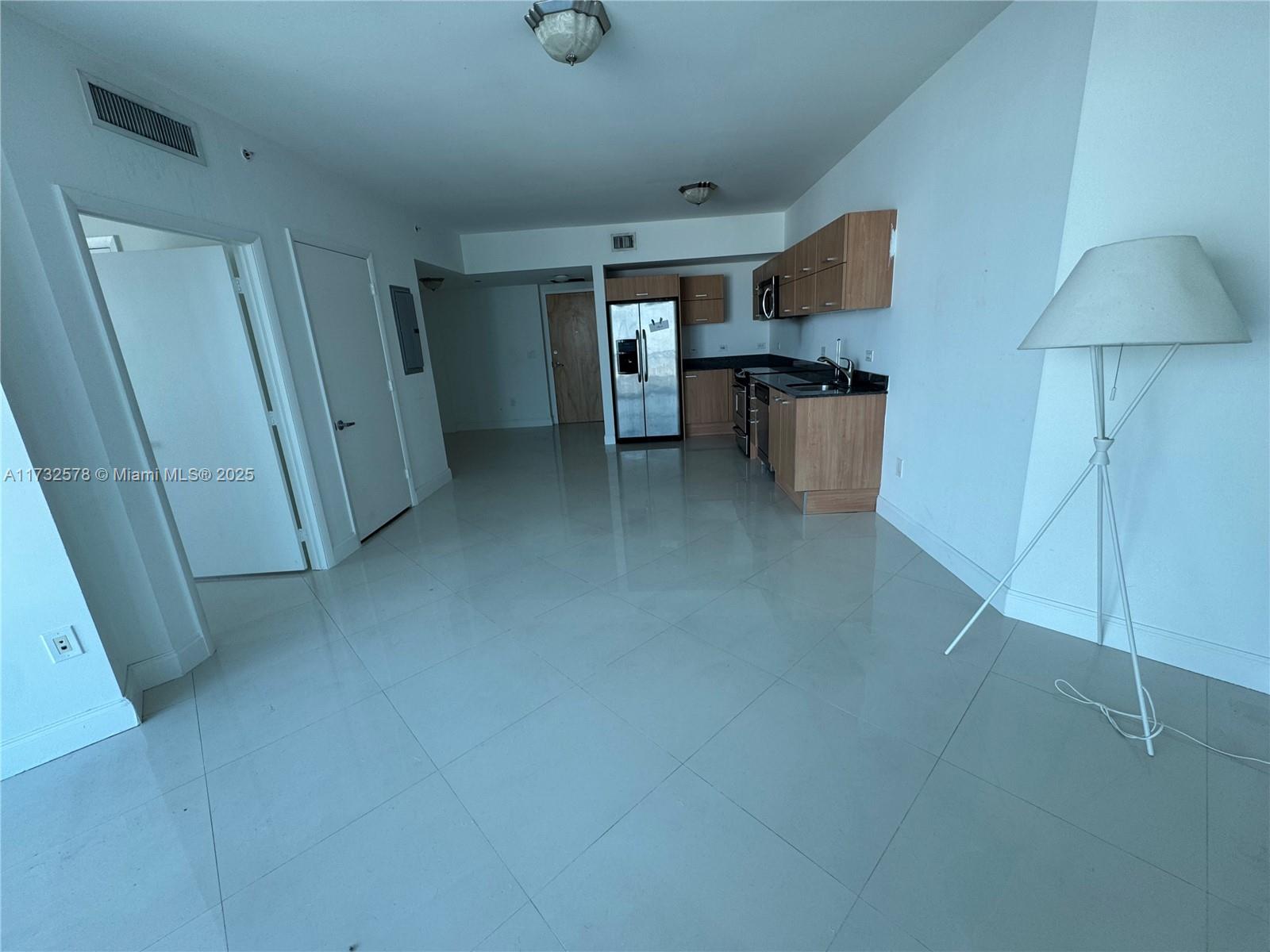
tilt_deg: -15.6
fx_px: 514
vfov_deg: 85.7
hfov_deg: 102.1
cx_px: 635
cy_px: 476
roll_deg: +3.4
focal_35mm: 14
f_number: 2.2
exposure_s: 1/99
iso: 64
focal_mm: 2.22
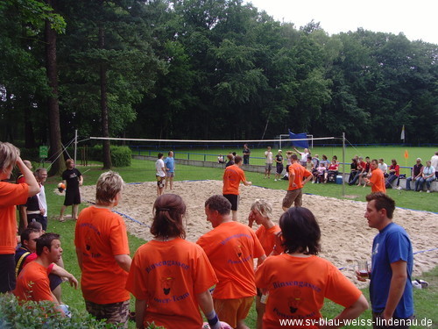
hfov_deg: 47.9
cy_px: 164
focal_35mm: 39
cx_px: 219
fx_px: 493
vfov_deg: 36.8
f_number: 3.5
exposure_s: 1/250
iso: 80
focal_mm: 6.6
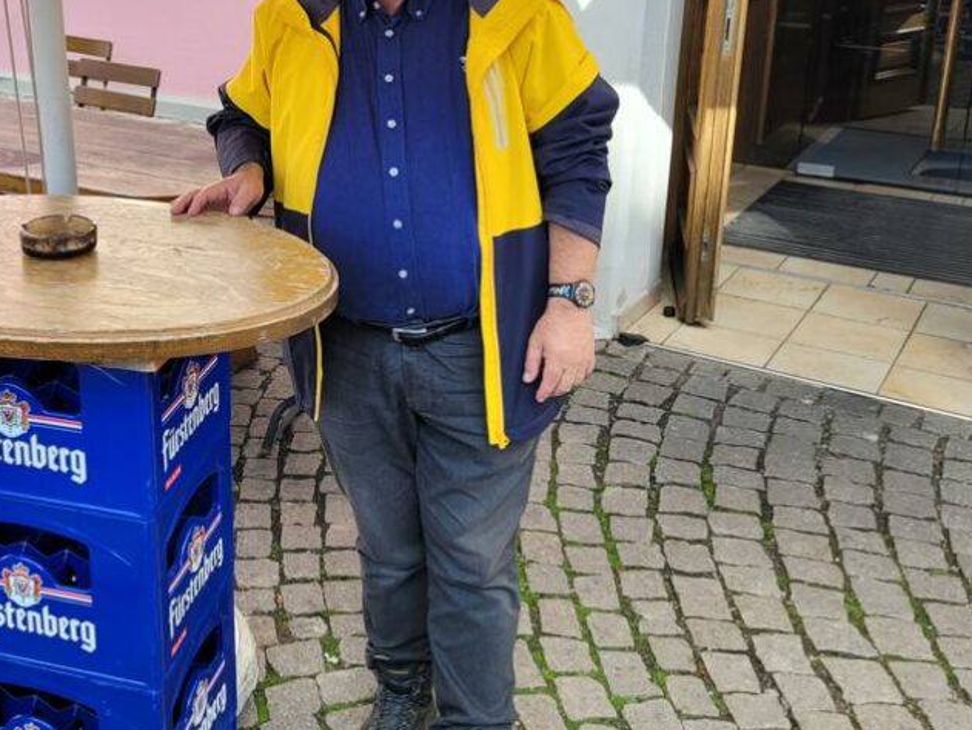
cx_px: 257
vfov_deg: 33.8
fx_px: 1180
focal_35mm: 42
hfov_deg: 43.5
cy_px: 204
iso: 40
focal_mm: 5.4
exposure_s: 1/417
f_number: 1.8
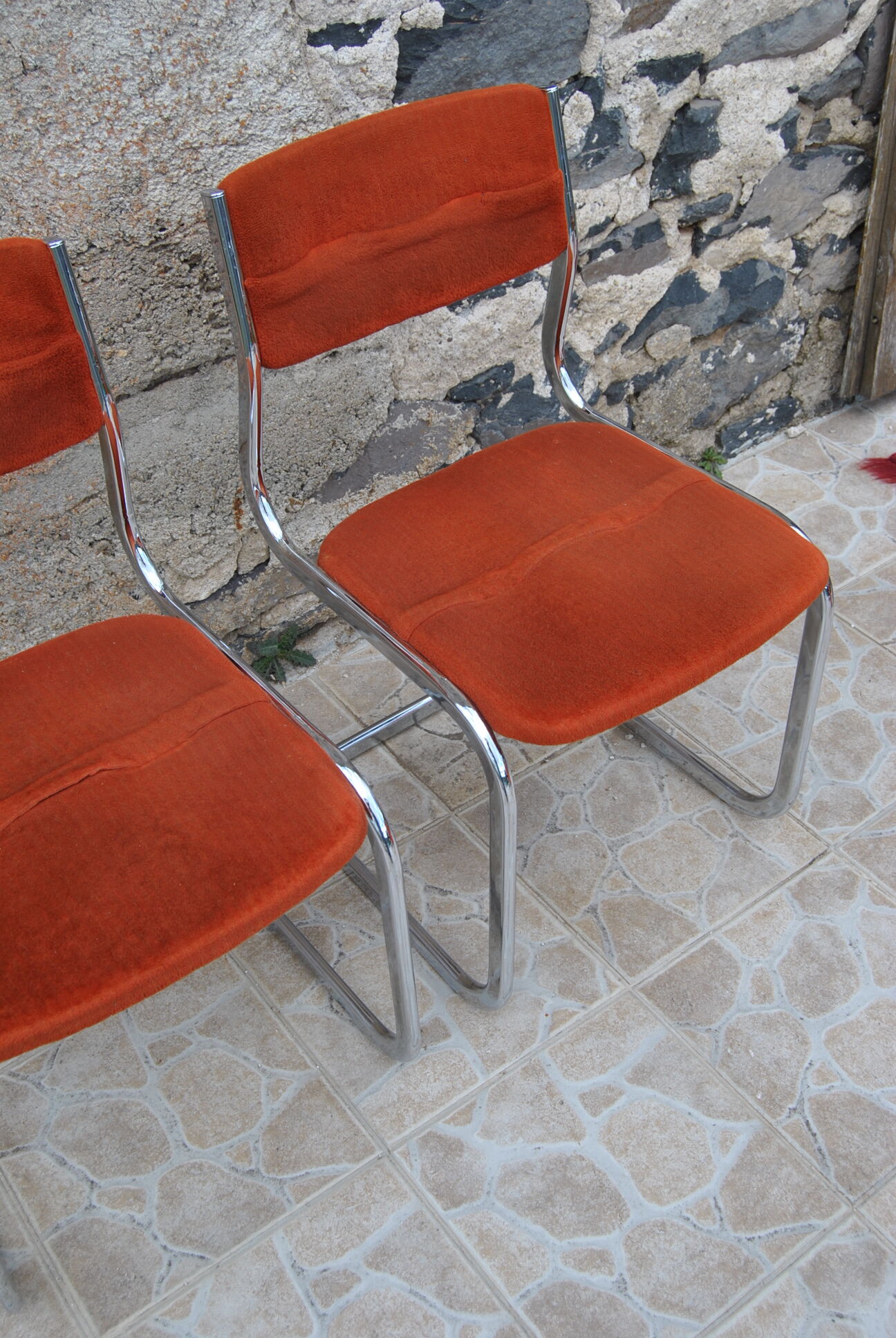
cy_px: 669
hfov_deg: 34.3
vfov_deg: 49.5
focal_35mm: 39
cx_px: 448
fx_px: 1452
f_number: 6.3
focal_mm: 26
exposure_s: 1/160
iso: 100
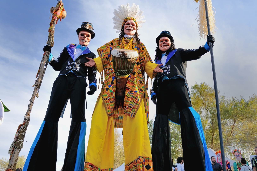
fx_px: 235
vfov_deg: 39.9
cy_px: 86
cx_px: 128
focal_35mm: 33
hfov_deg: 57.3
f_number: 5.6
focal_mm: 22
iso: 200
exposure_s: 1/320
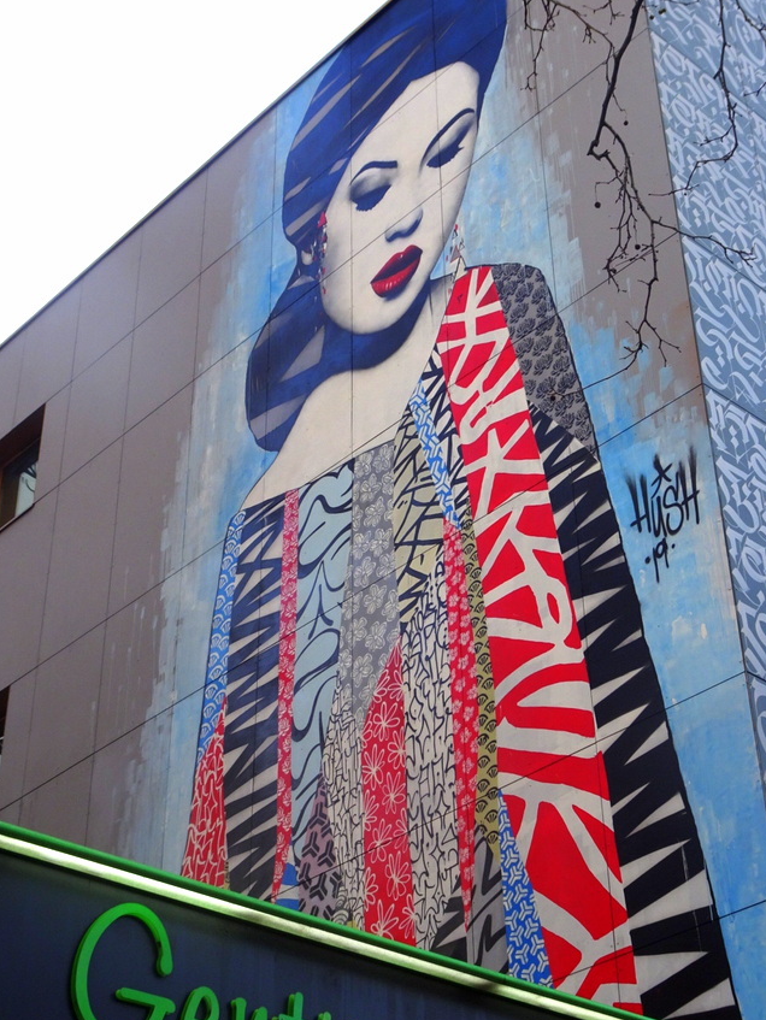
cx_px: 455
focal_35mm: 58
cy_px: 448
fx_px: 1710
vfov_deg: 33.2
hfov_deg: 25.2
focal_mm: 8.18
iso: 80
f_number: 4.5
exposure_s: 1/160
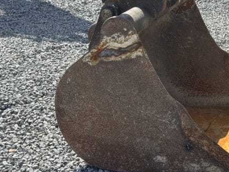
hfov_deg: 20.0
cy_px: 21
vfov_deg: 15.1
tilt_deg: -11.6
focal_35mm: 97
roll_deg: -1.0
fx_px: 642
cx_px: 186
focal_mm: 6.76
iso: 64
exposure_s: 1/2331
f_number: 1.78
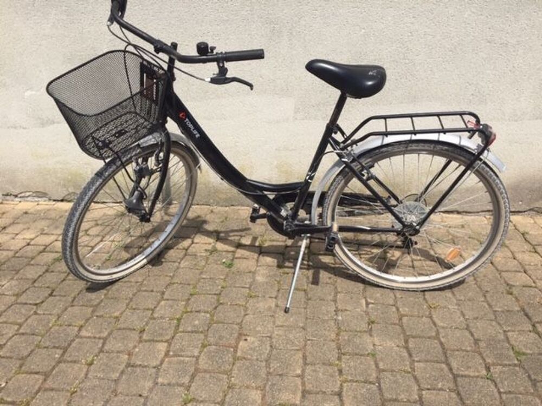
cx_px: 271
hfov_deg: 61.7
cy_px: 203
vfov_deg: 48.2
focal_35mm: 29
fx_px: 454
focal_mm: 4.15
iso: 32
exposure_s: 1/1883
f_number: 2.2
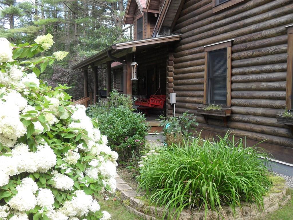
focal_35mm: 35
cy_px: 110
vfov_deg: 40.7
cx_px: 146
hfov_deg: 52.6
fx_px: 296
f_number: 2.8
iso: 100
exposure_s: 1/125
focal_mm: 6.2
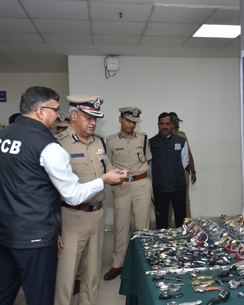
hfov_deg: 34.1
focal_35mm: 43
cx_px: 184
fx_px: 388
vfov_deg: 42.9
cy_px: 155
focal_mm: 20
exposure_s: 1/125
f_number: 5.6
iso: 400
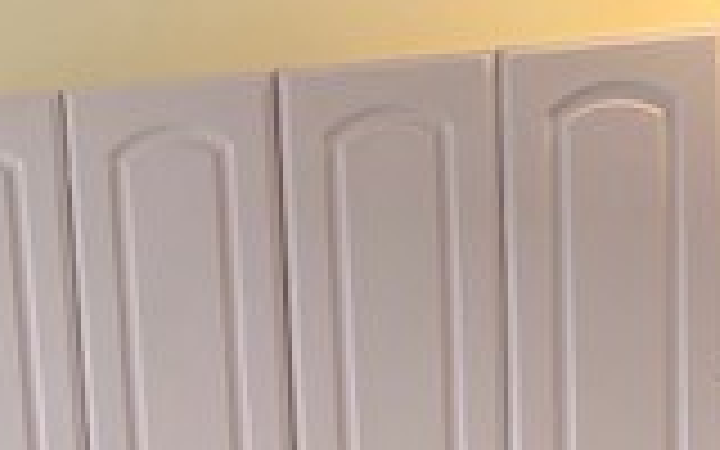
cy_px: 1071
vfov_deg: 10.3
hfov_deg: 18.9
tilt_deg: -10.5
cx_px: 274
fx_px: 2158
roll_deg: +3.7
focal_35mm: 110
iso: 80
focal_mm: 4.25
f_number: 1.8
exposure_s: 1/60
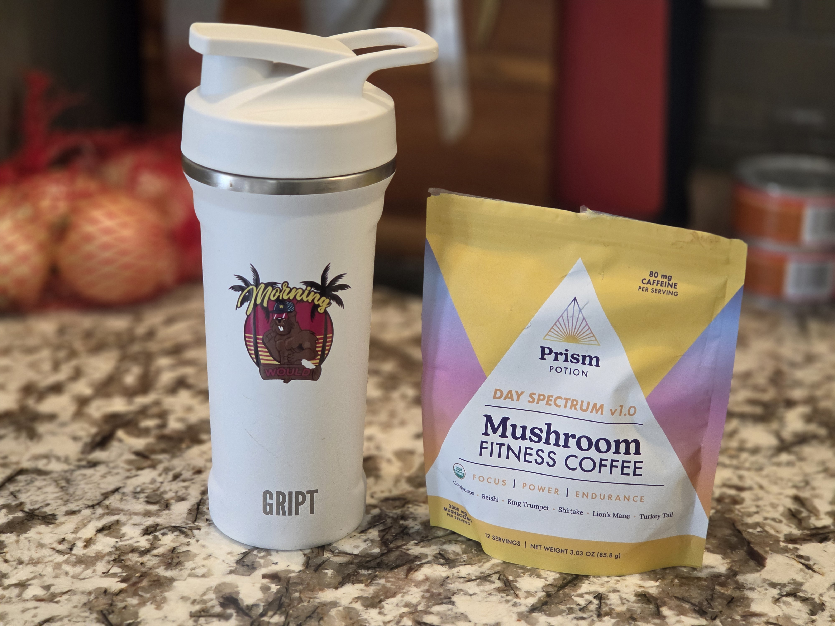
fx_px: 1664
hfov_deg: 28.2
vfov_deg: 21.3
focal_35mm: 69
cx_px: 418
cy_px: 313
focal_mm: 7
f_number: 2.4
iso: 400
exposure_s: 1/120
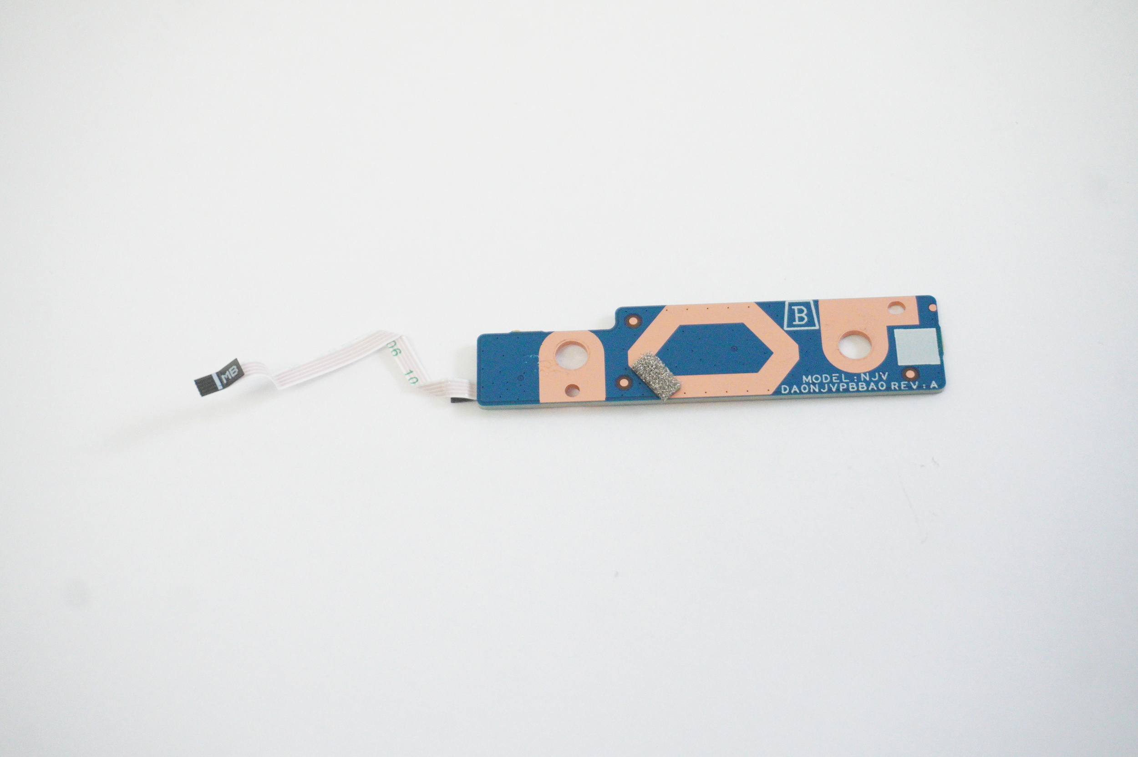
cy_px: 378
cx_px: 569
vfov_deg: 22.0
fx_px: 1942
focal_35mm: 62
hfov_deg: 32.7
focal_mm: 41
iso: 6400
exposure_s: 1/250
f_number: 5.6
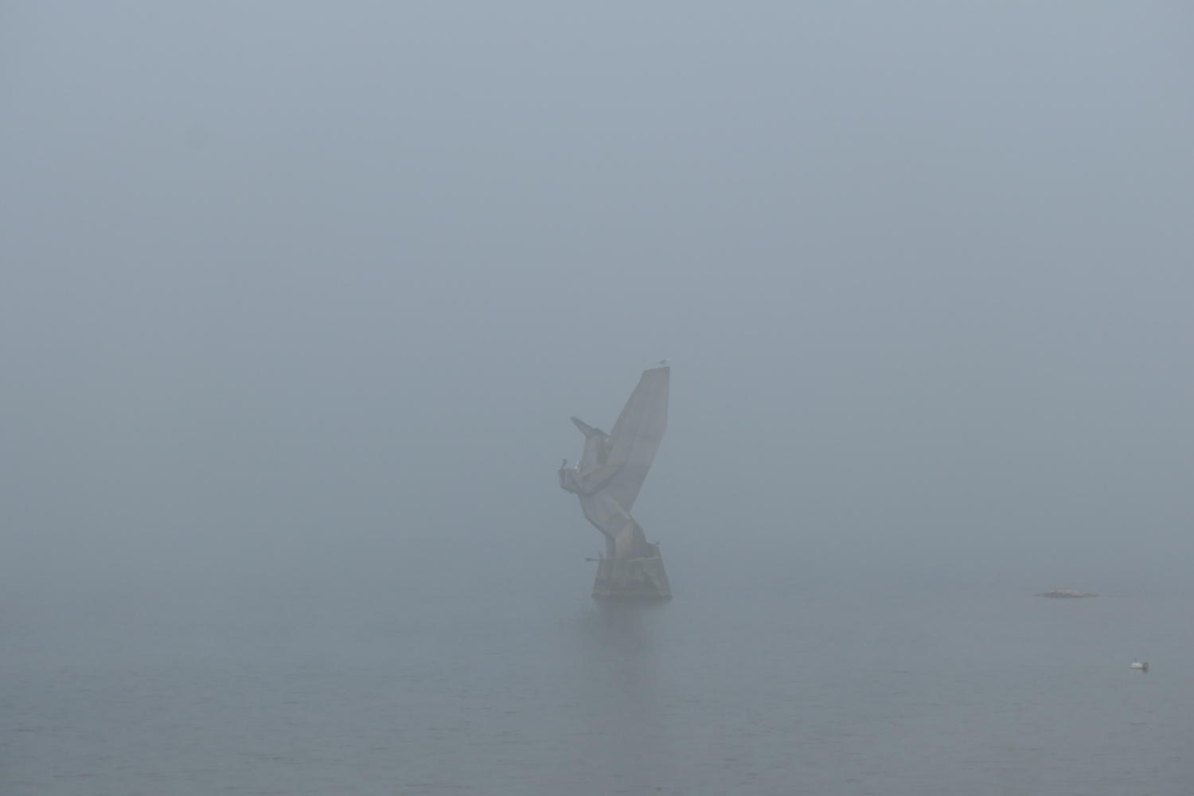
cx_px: 597
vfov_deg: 13.6
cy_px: 398
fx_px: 3350
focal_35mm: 101
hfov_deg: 20.2
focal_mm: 37
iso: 200
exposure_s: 1/80
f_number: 5.3
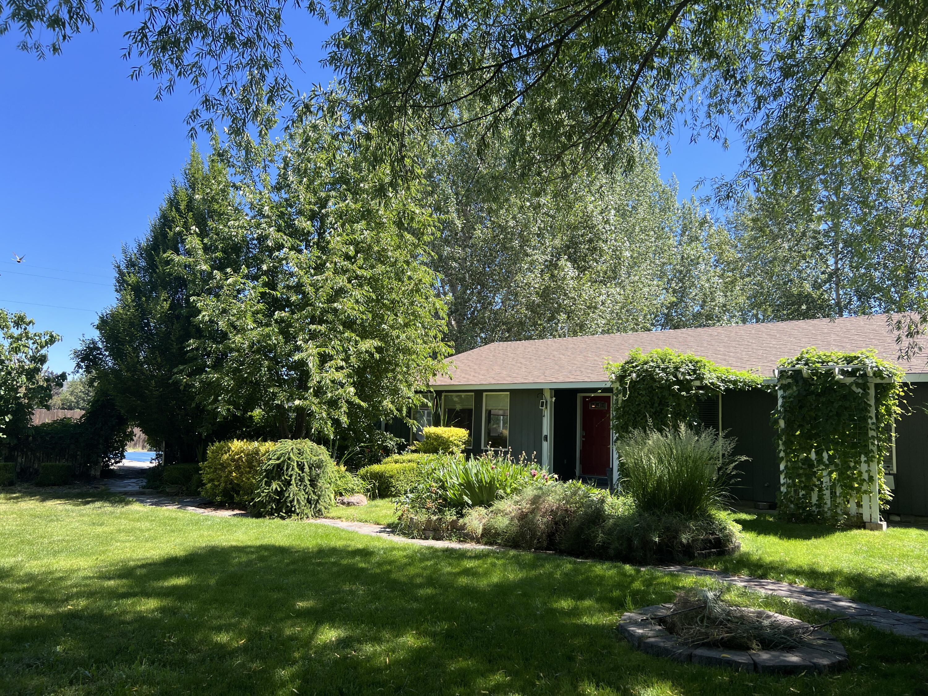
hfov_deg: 67.3
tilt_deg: +6.3
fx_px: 697
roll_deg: -1.3
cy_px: 348
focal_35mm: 26
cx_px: 464
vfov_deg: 53.1
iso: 50
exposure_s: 1/1029
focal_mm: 5.7
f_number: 1.5
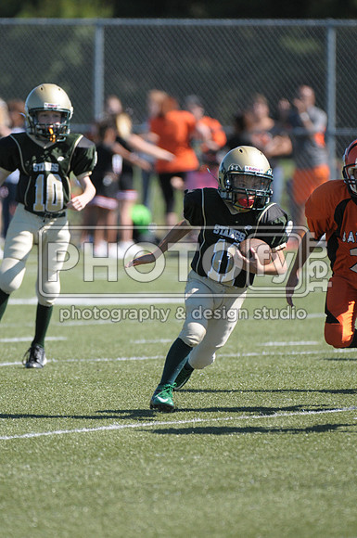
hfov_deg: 3.0
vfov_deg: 4.6
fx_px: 6713
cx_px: 178
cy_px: 269
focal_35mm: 450
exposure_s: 1/3200
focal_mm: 300
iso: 640
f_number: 4
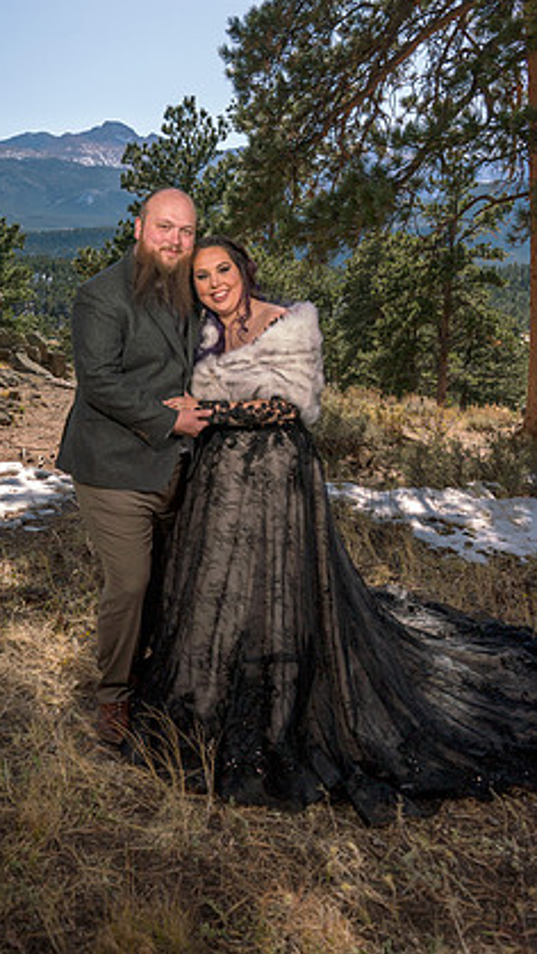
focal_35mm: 27
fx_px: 683
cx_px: 239
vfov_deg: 69.8
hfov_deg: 42.9
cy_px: 467
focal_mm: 24
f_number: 4.5
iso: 200
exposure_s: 1/2500
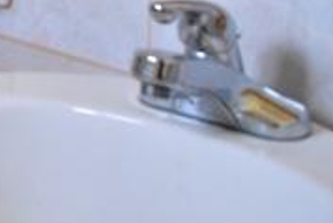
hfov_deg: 13.2
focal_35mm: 132
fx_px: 1223
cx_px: -346
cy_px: -180
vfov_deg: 9.9
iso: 1600
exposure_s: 1/40
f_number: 5.6
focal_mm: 21
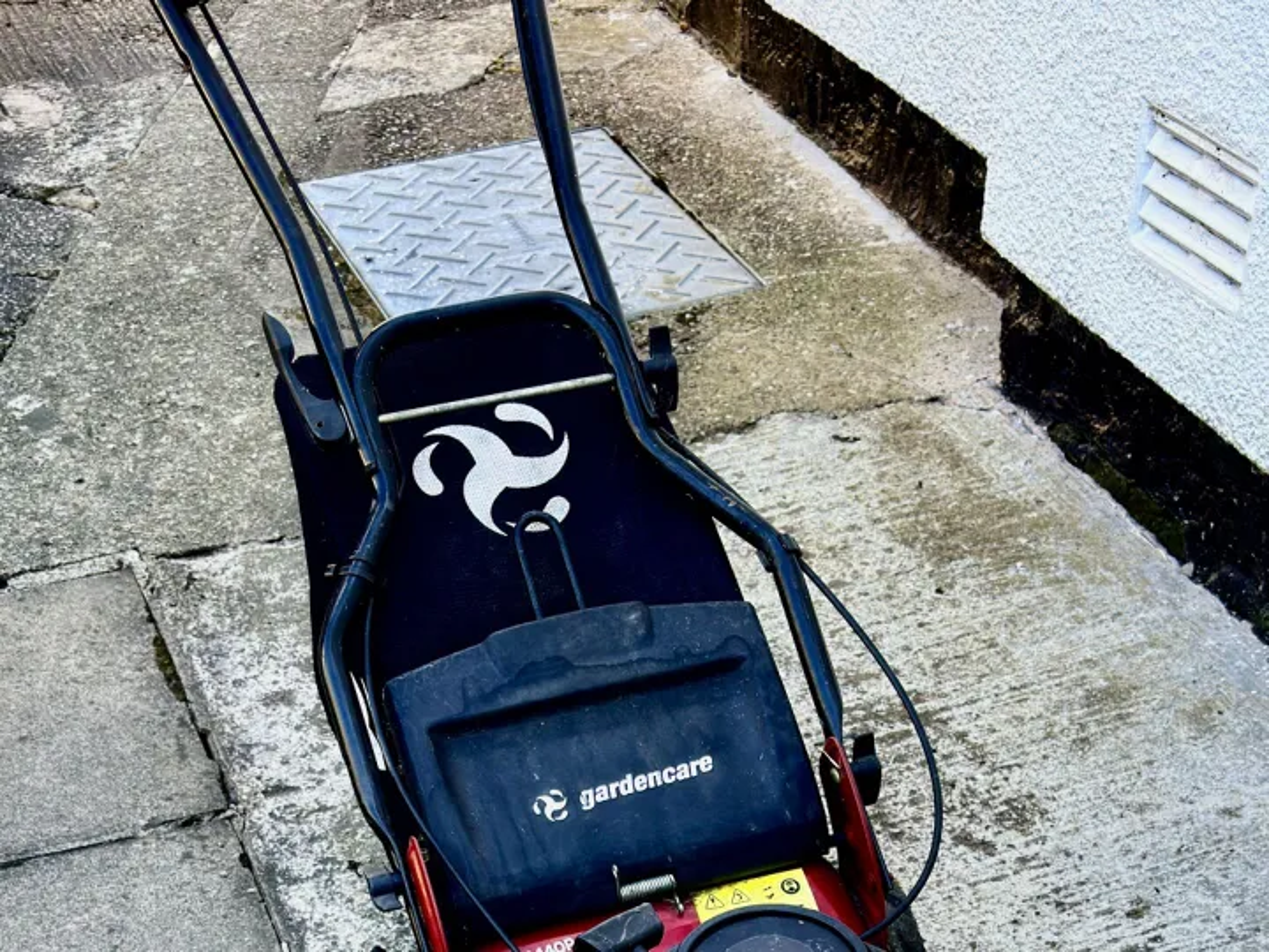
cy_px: 476
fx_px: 1283
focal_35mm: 35
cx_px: 634
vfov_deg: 40.7
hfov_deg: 52.6
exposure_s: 1/208
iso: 64
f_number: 1.78
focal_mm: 6.76
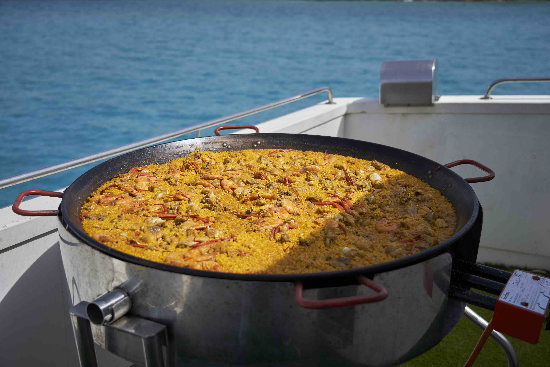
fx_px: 565
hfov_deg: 51.9
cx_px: 275
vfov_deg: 35.9
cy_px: 184
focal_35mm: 37
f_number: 4
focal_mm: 37
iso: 100
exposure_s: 1/2000
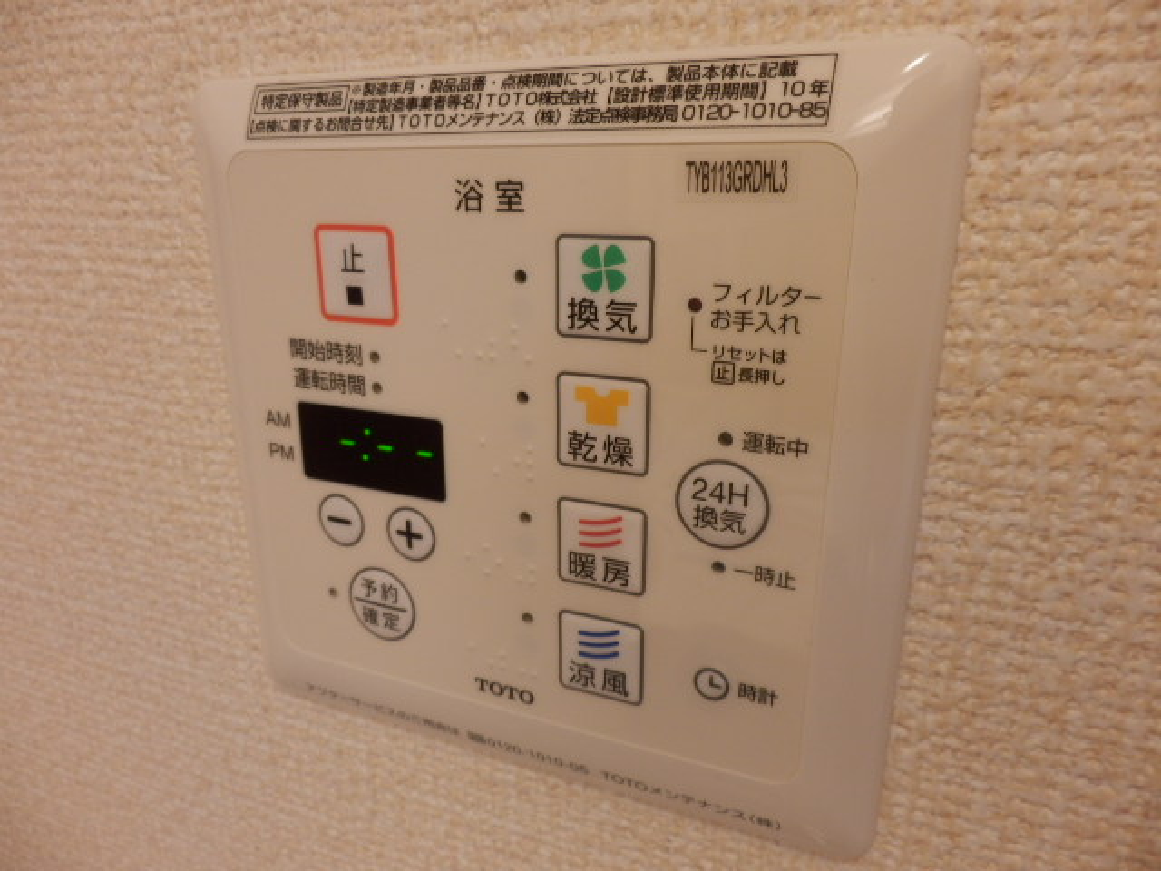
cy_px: 436
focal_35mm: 24
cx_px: 580
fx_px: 805
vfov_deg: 56.8
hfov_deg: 71.6
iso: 125
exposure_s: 1/30
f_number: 3
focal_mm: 4.2
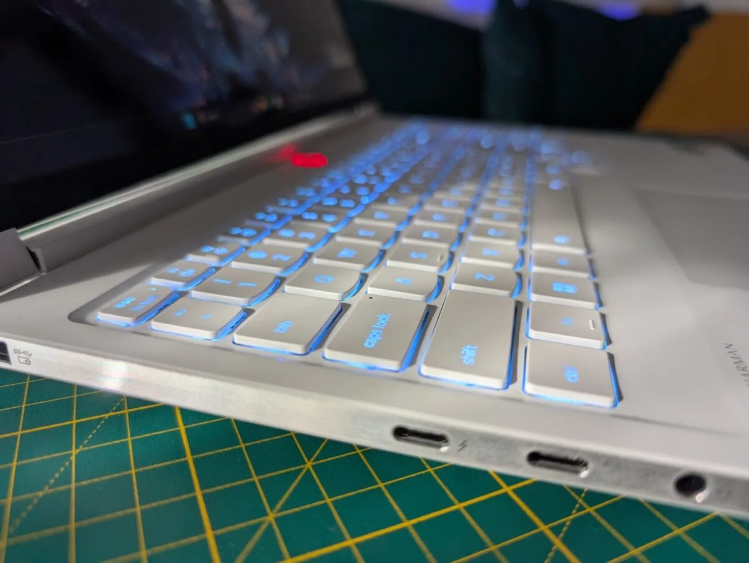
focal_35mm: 24
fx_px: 520
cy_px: 282
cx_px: 374
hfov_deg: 71.5
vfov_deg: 56.9
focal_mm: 6.9
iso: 20
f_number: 1.68
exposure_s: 1/302
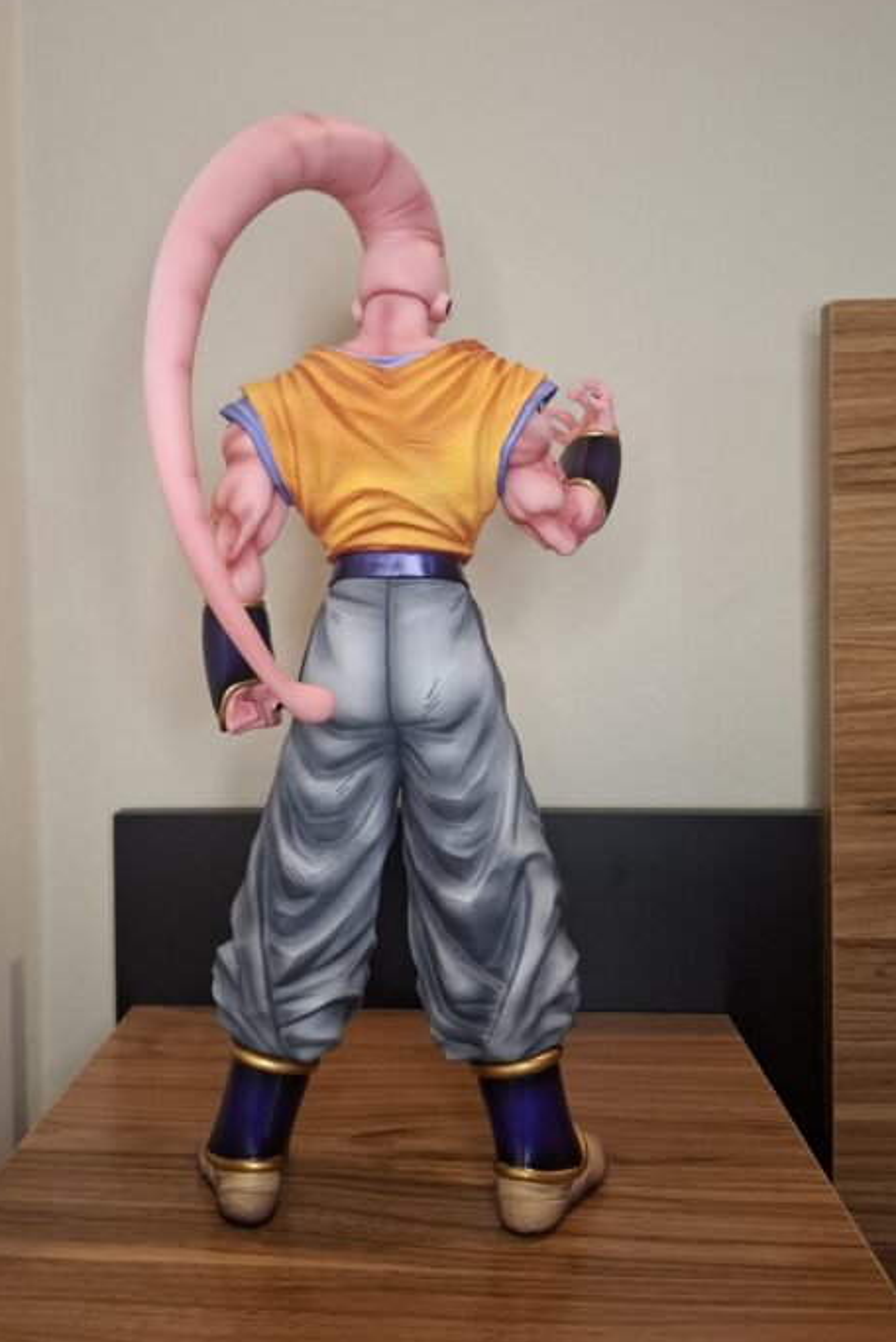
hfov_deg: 46.3
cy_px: 635
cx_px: 391
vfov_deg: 65.4
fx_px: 1044
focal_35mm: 28
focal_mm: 5.54
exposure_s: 1/50
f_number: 1.8
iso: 320
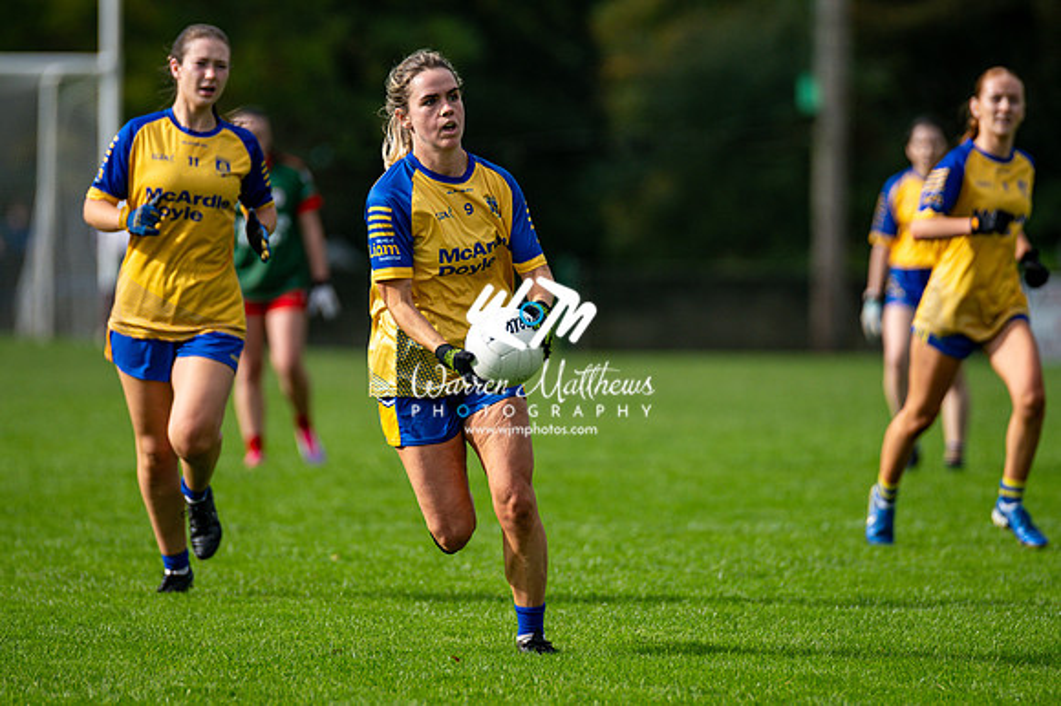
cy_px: 353
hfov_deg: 4.6
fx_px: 13254
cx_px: 530
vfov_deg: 3.1
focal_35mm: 450
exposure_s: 1/3200
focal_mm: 300
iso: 180
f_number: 2.8
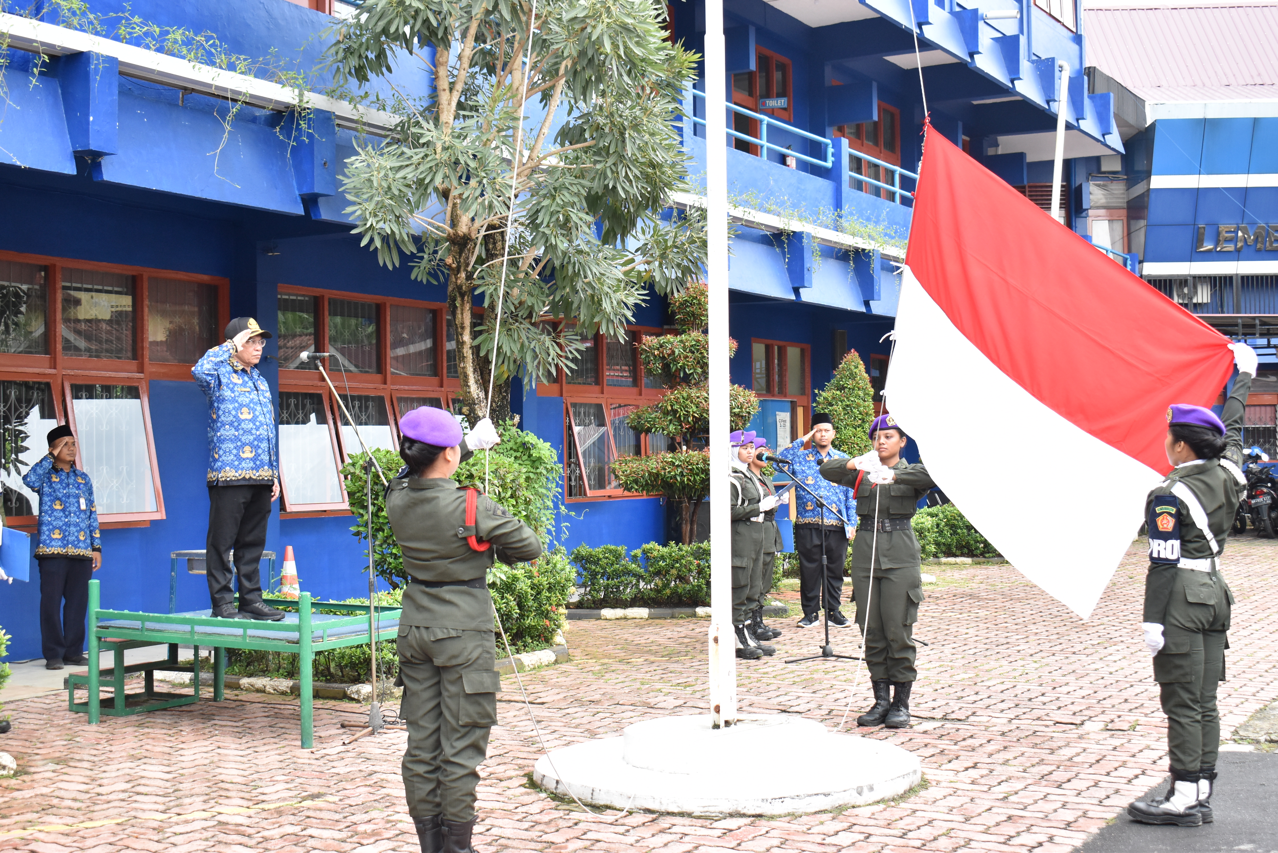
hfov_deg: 41.1
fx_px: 1704
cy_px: 426
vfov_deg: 28.1
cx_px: 639
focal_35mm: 48
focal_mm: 32
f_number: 5.6
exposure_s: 1/250
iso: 1000
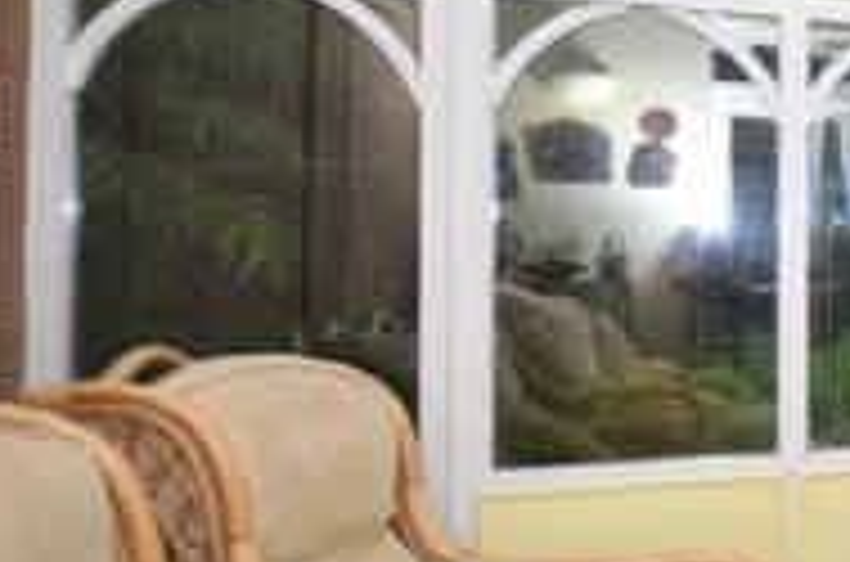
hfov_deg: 24.3
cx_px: 1417
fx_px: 1225
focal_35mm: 52
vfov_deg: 25.8
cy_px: 265
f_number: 5
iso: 200
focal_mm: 10
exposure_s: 1/50
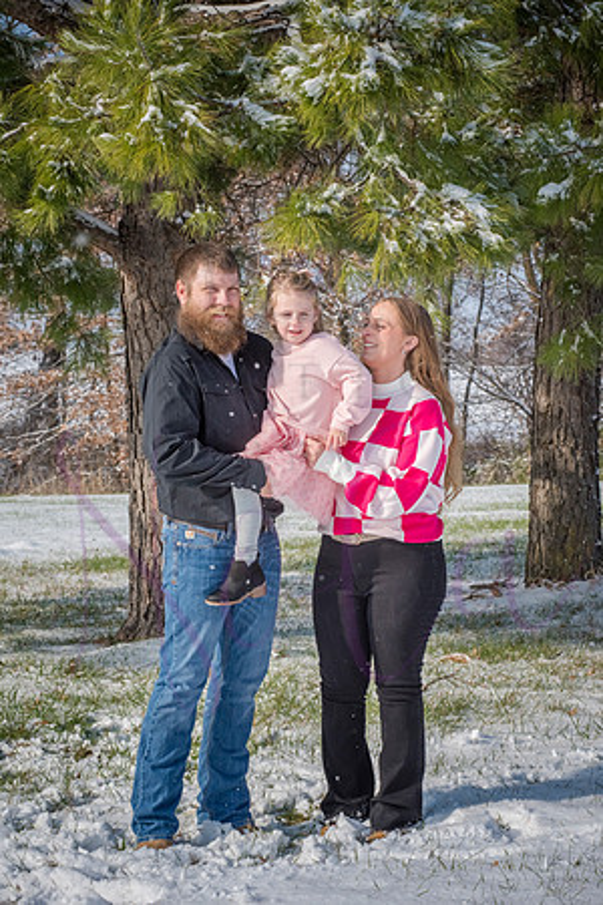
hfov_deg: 15.9
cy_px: 452
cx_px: 302
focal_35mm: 86
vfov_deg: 23.6
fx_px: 2161
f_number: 13
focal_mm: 86
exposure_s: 1/1600
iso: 640
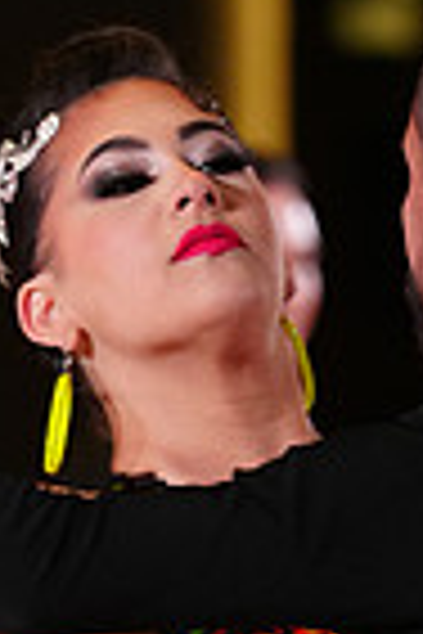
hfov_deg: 1.9
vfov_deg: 2.8
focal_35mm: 725
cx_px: 209
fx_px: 12777
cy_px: 1093
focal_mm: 176
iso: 2500
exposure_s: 1/400
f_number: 4
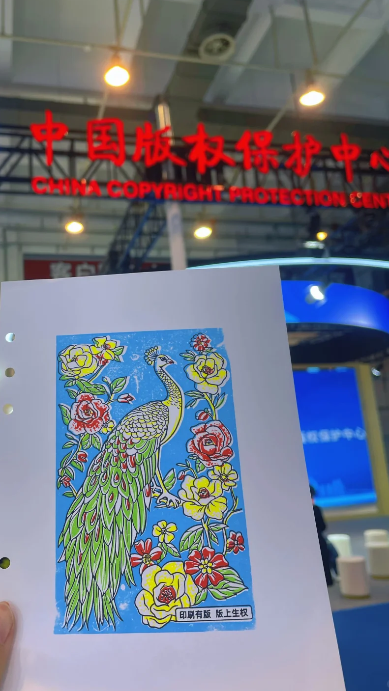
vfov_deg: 66.1
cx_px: 144
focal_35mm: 29
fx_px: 532
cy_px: 339
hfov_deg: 39.9
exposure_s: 1/100
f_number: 1.6
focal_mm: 4.2
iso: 64
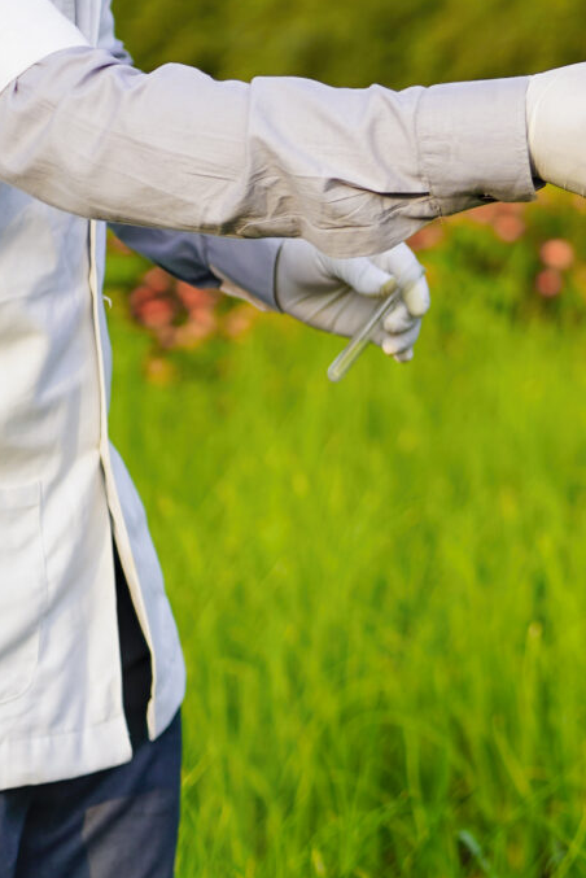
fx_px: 4610
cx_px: 1220
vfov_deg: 10.8
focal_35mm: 189
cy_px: 46
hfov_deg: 7.0
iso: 100
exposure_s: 1/1250
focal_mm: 50
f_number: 2
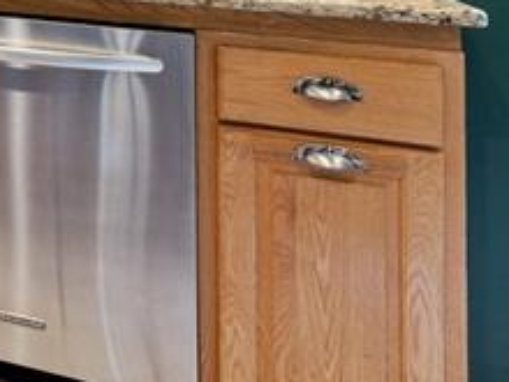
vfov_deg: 19.3
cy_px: -181
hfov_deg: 16.1
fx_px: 985
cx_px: -656
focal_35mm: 67
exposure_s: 1/13
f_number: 8
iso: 200
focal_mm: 10
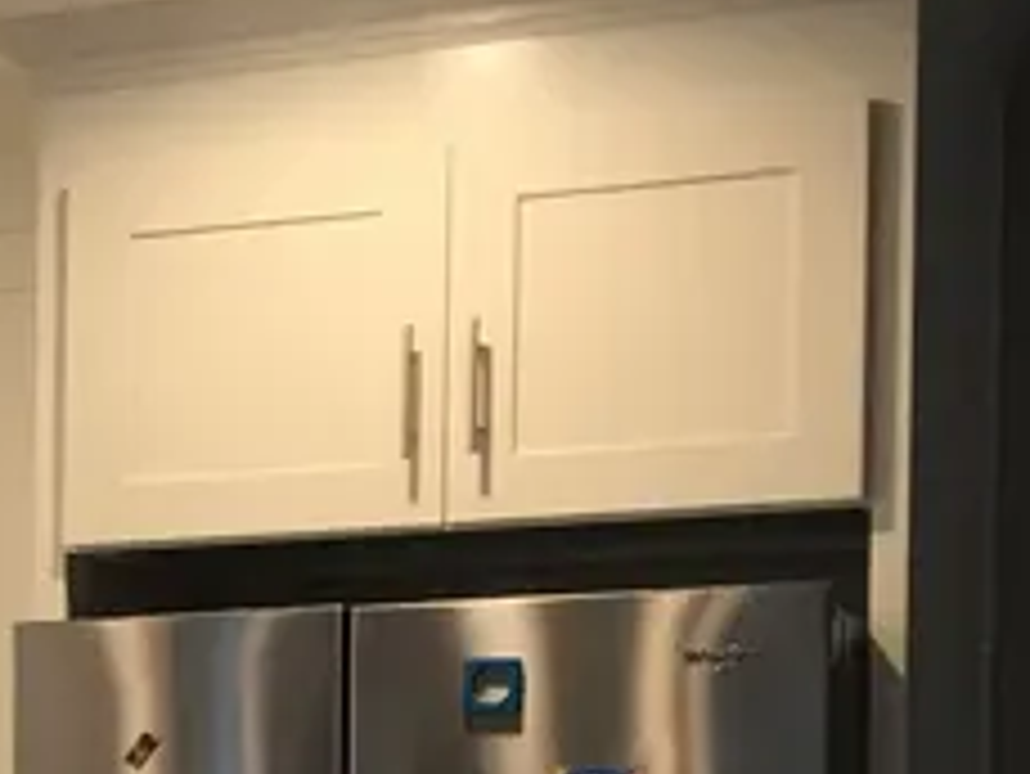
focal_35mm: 152
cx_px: -1147
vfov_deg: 9.5
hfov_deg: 11.5
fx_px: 4525
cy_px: 1170
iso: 40
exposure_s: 1/30
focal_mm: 4.15
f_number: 2.2
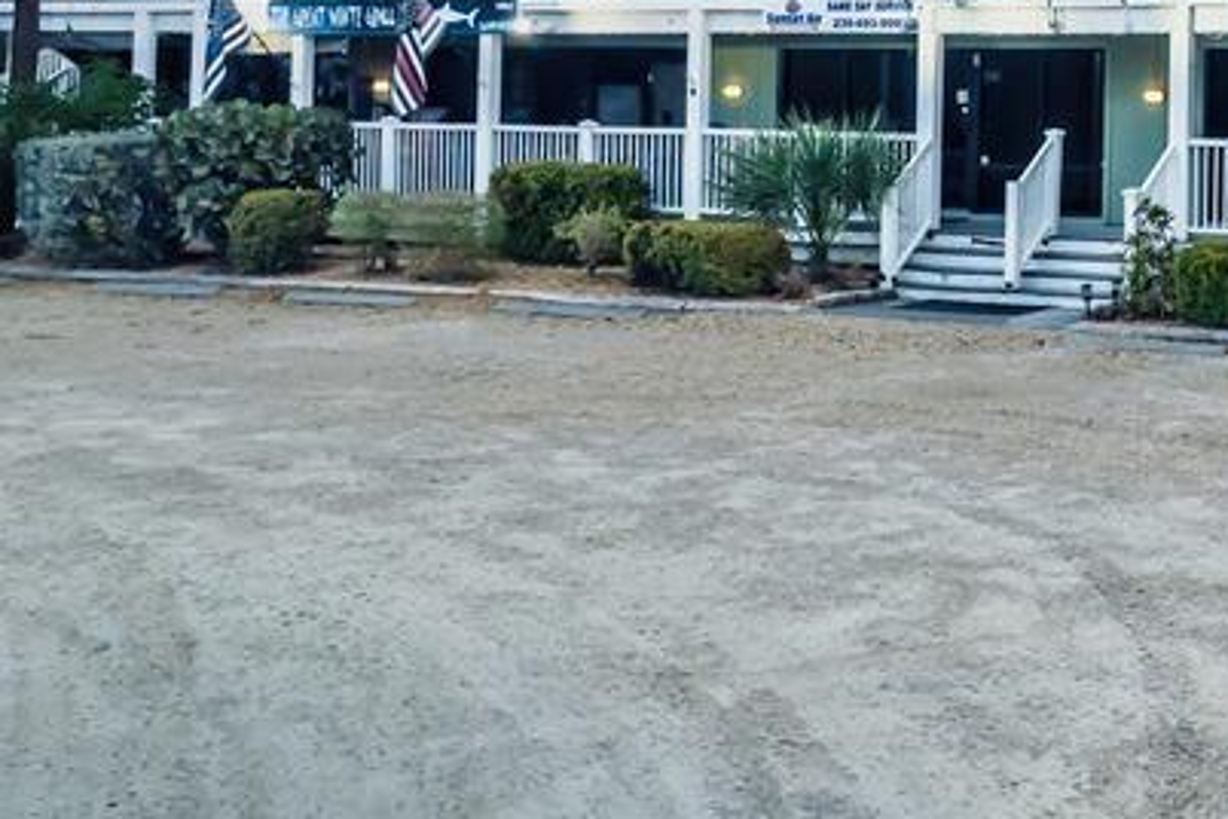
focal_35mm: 56
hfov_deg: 31.4
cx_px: 1369
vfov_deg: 23.1
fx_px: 1910
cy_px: -21
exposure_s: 1/640
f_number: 2.8
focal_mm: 8.38
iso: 130
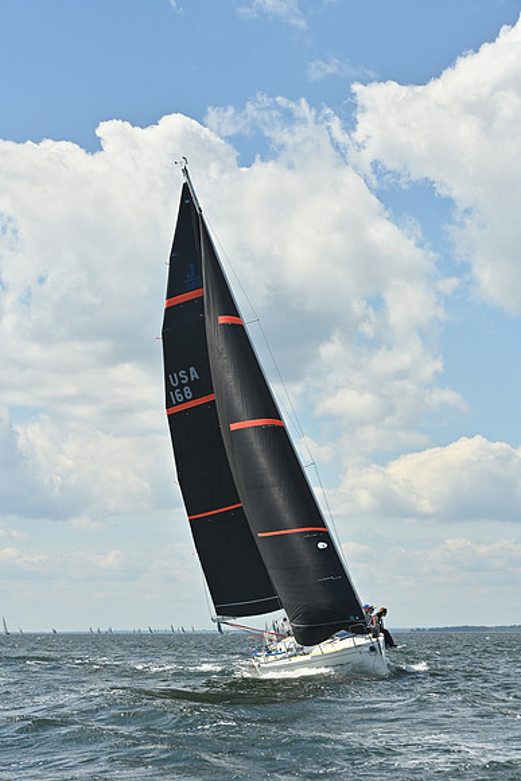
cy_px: 390
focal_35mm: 92
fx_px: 1996
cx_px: 260
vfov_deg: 22.1
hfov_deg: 14.9
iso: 250
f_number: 8
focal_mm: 92
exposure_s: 1/1250
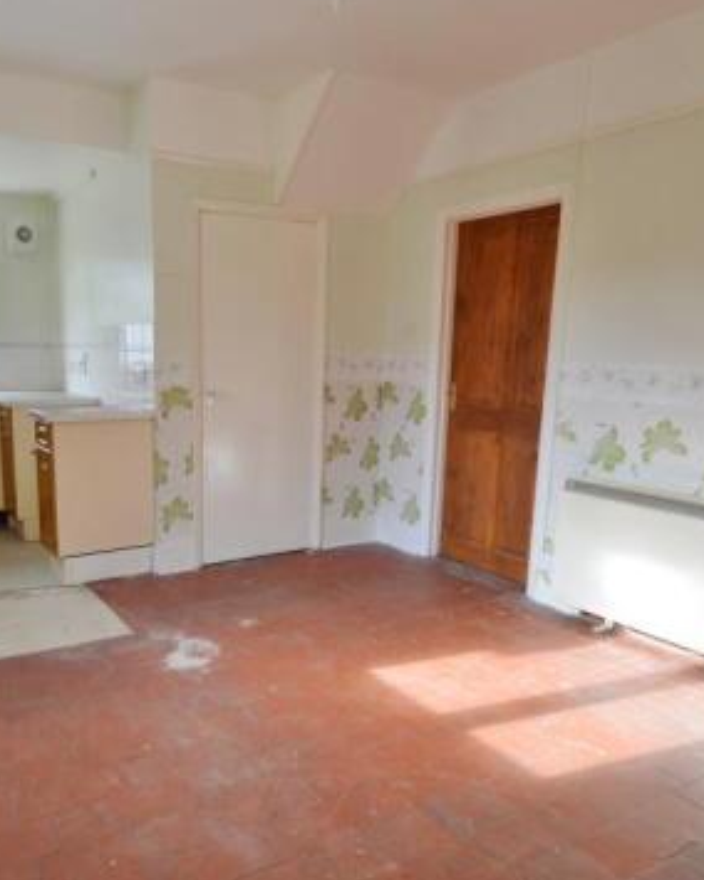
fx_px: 677
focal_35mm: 26
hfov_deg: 53.9
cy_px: 486
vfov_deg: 65.9
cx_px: 238
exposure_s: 1/100
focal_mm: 10
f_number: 5
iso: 400
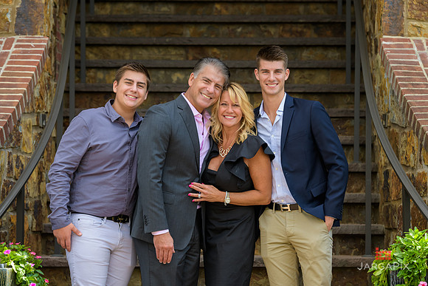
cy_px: 129
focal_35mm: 155
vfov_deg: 8.9
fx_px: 1841
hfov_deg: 13.3
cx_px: 230
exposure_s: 1/400
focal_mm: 140
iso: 200
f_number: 5
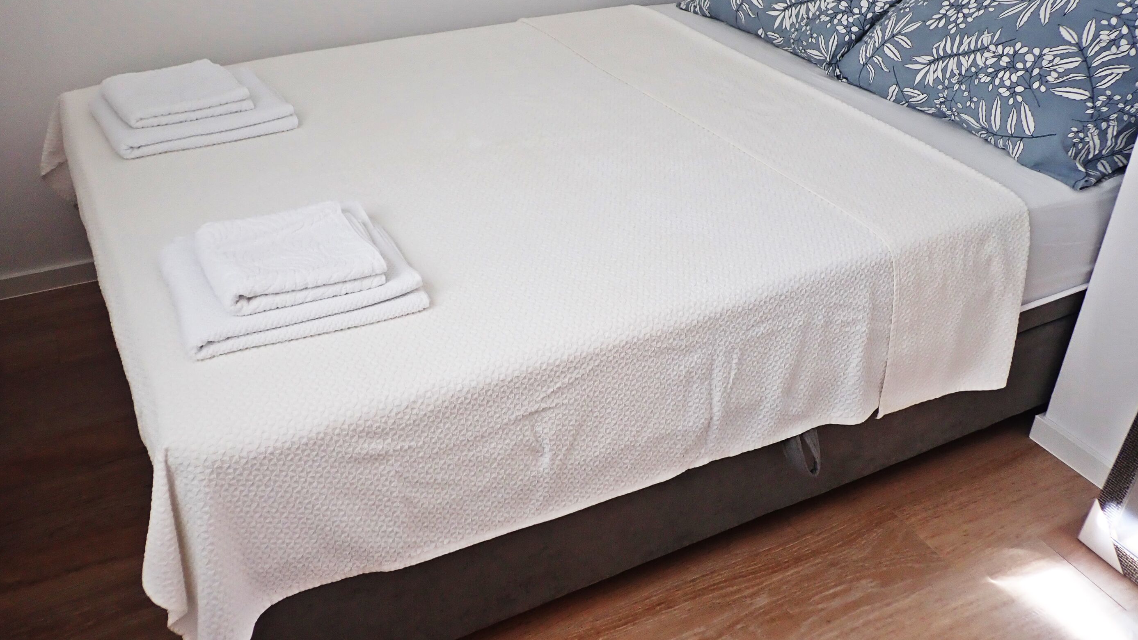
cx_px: 574
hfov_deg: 59.5
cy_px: 251
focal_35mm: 33
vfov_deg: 35.5
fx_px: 996
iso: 125
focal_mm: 5.5
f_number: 2.3
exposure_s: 1/60
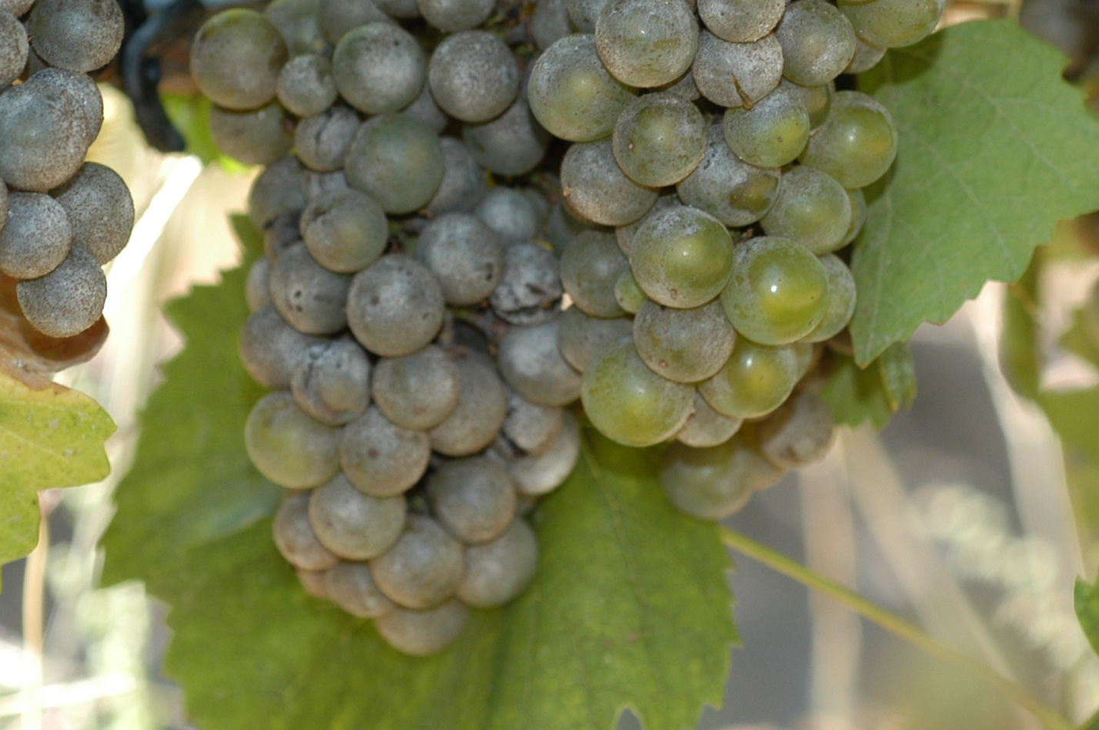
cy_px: 77
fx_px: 5794
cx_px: 647
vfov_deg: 7.2
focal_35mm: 190
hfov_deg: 10.8
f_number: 5.6
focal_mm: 60
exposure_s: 1/180
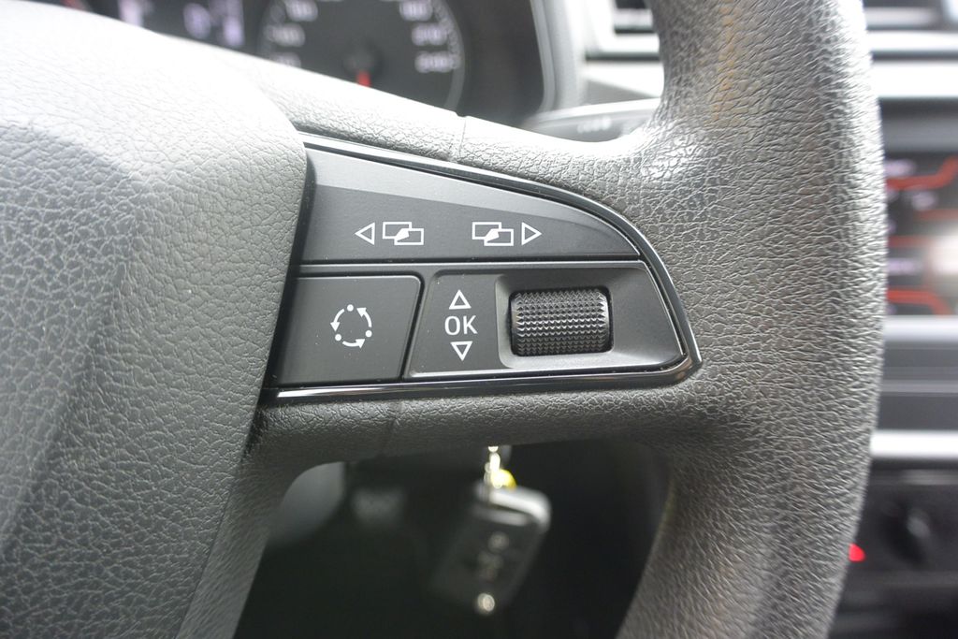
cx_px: 479
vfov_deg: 47.9
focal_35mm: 27
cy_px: 320
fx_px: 719
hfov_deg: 67.4
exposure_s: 1/125
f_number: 3.5
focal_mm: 10
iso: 400
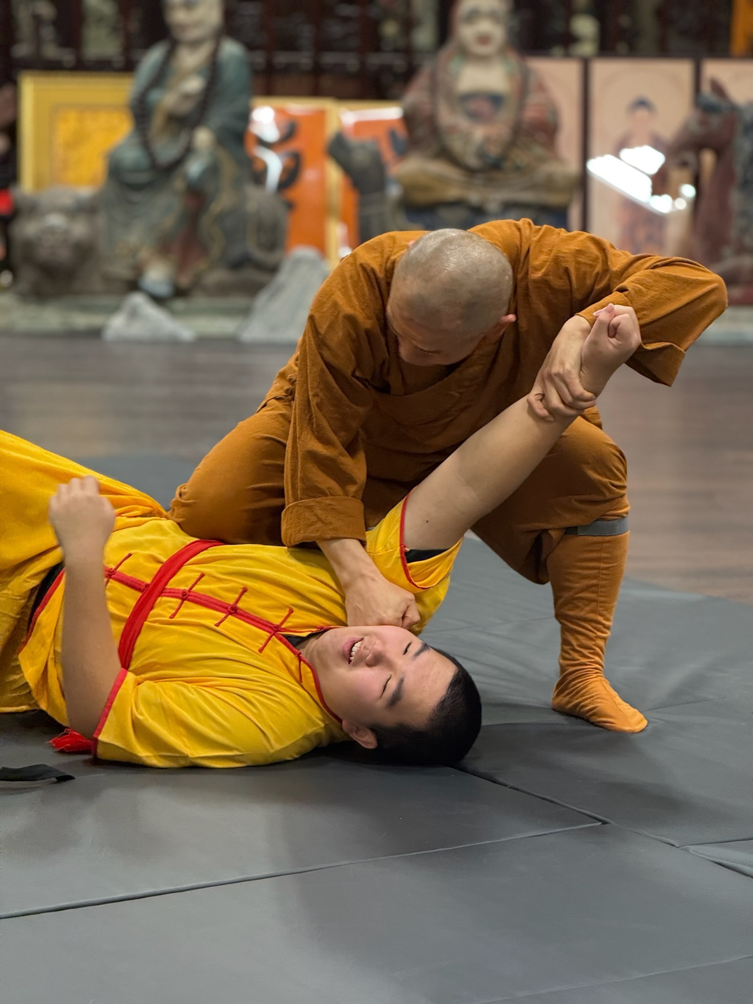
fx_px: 3480
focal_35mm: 120
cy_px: 502
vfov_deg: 16.4
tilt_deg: -8.6
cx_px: 376
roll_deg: -0.2
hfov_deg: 12.3
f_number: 2.8
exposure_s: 1/60
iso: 320
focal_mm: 15.66
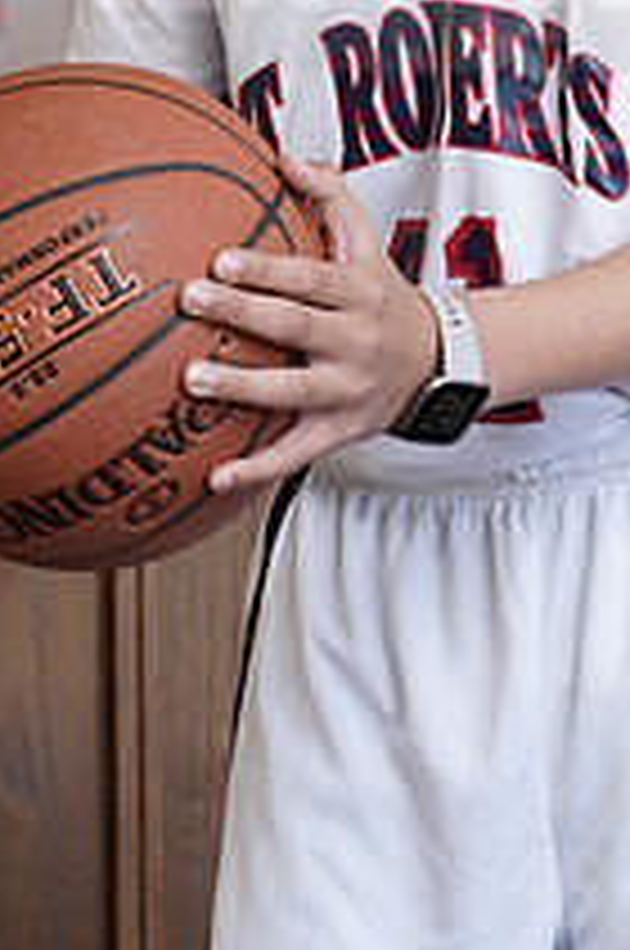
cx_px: 423
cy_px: -72
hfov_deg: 5.9
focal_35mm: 234
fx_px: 6162
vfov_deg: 8.7
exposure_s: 1/60
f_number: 5.6
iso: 200
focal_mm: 85
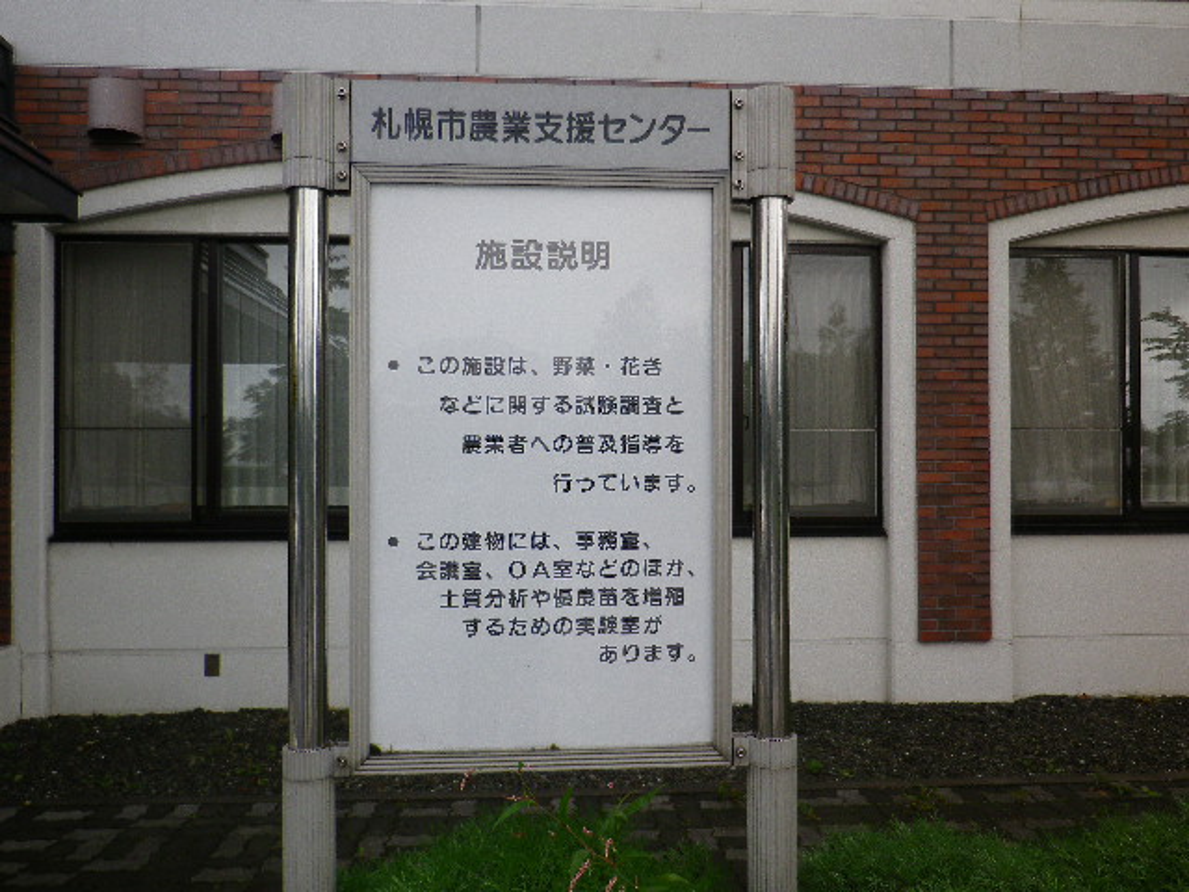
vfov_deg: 49.7
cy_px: 446
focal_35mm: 28
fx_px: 962
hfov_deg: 63.4
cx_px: 594
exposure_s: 1/160
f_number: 3.2
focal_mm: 5
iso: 80
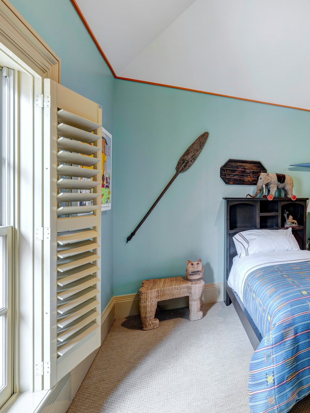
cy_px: 198
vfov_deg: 76.3
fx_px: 263
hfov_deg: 47.5
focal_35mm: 22
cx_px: 327
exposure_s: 3
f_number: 8
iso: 64
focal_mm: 14
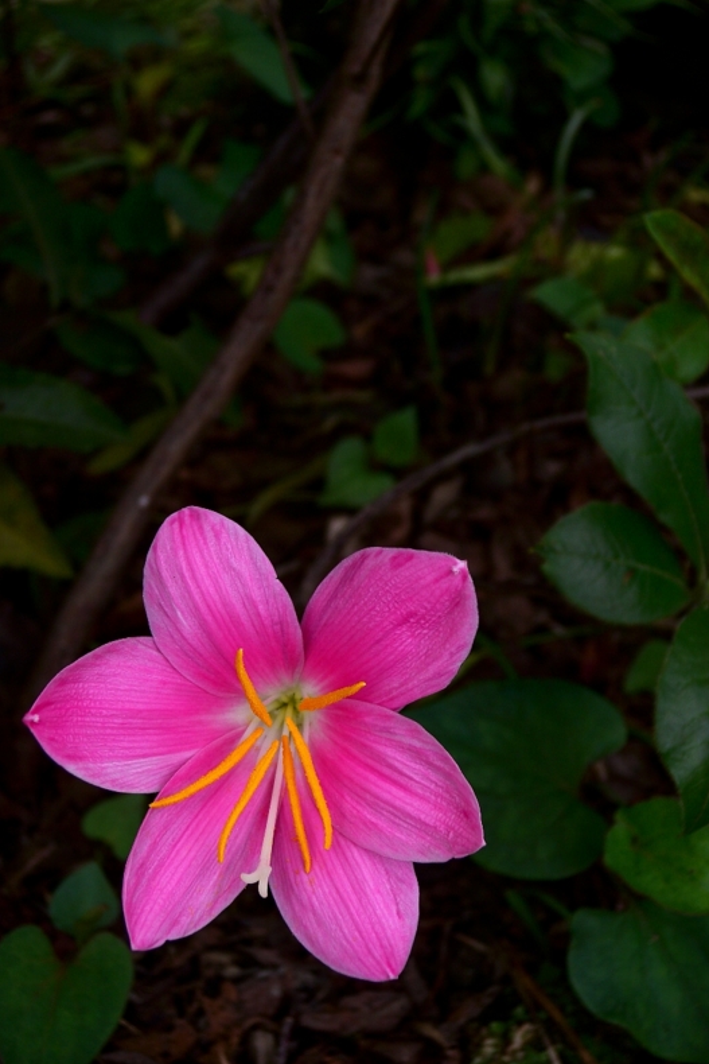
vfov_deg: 48.5
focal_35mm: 40
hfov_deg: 33.4
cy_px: 531
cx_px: 363
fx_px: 1181
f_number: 3.1
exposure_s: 1/250
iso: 64
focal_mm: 8.1
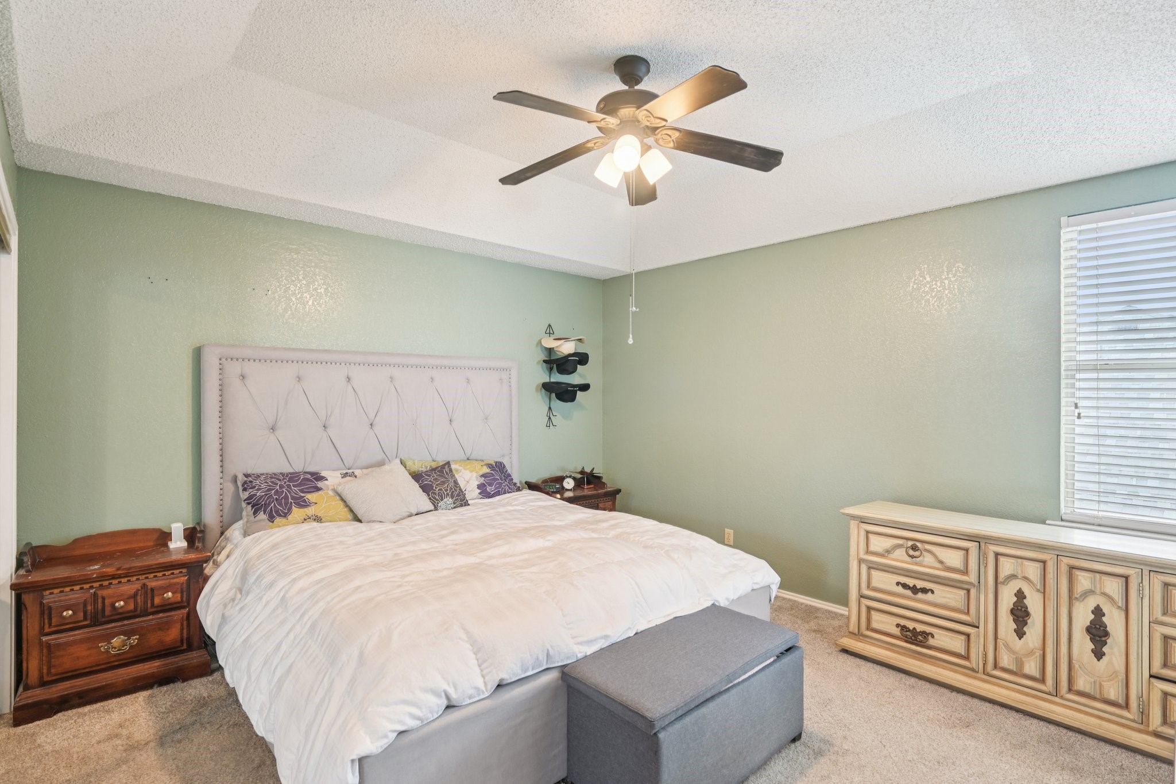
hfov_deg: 93.3
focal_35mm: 17
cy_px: 392
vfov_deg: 70.4
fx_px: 555
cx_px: 588
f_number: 8
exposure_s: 1/8
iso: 400
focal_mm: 17
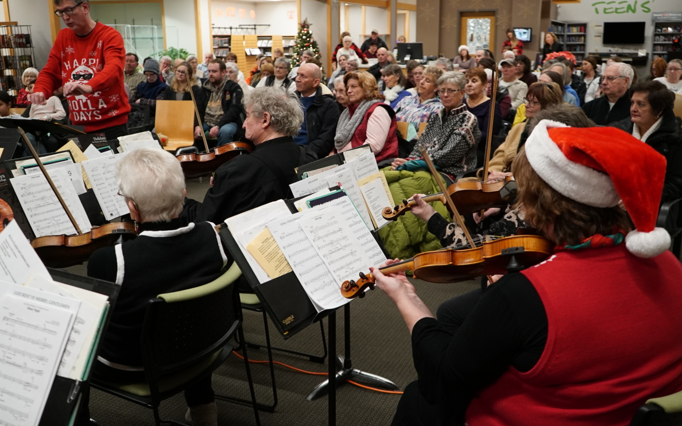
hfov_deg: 56.7
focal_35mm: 34
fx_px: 632
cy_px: 196
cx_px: 340
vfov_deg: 37.2
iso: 3200
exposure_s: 1/160
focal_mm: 33
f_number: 4
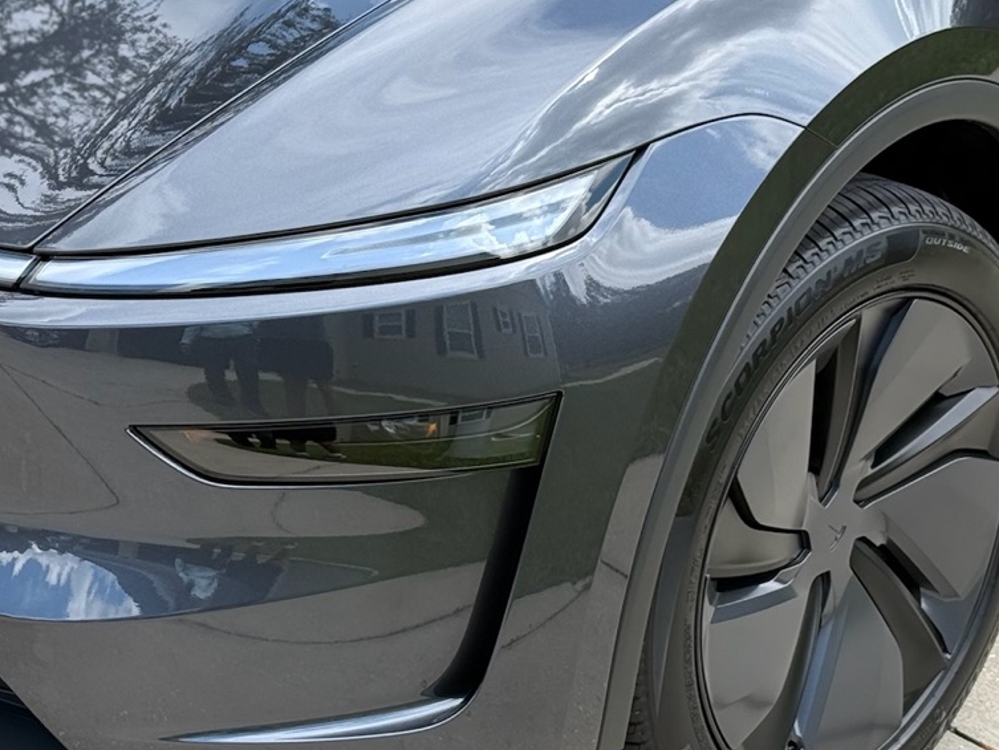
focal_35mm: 102
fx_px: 2944
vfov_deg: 14.5
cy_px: 219
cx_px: 188
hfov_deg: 19.1
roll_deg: -2.0
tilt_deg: -20.6
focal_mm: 6.76
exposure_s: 1/1307
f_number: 1.78
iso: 100
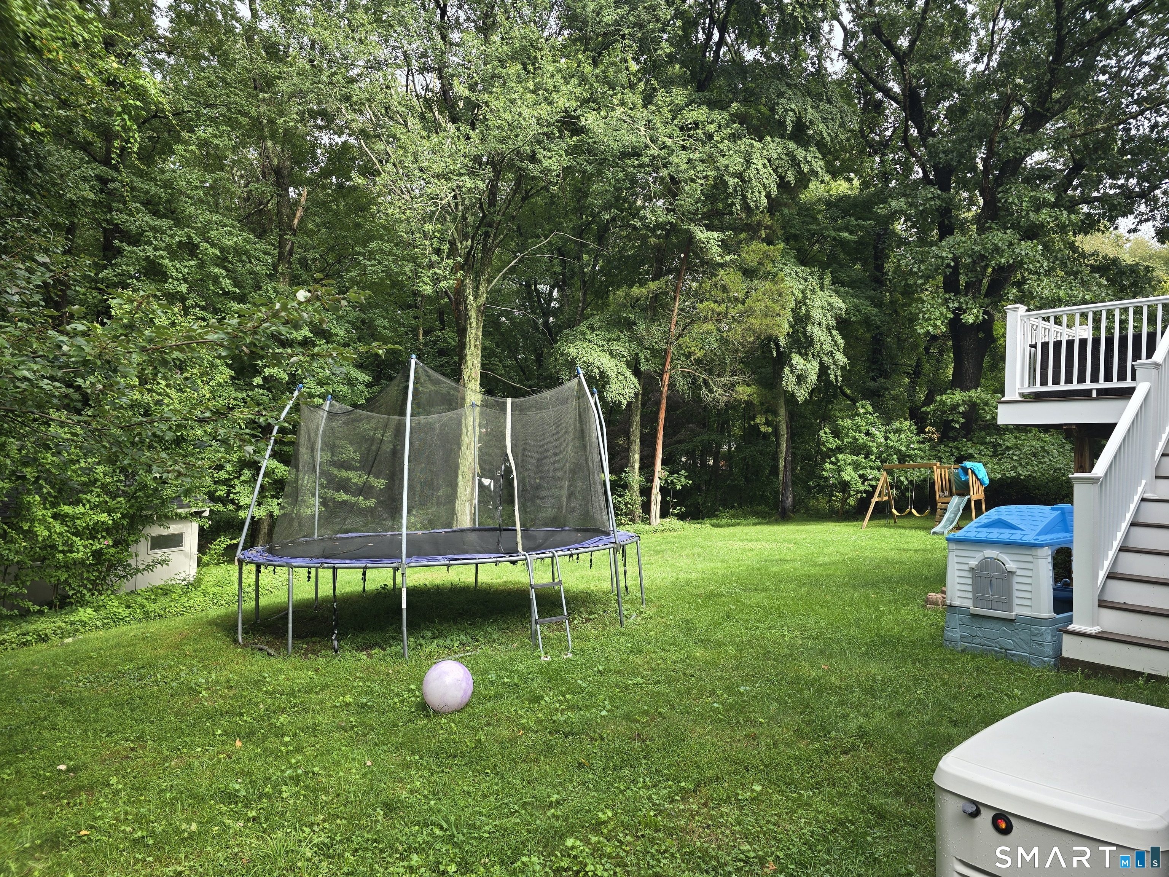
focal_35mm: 23
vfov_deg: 58.9
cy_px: 438
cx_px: 584
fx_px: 777
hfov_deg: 73.9
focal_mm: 6.3
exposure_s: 1/180
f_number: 1.7
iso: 25
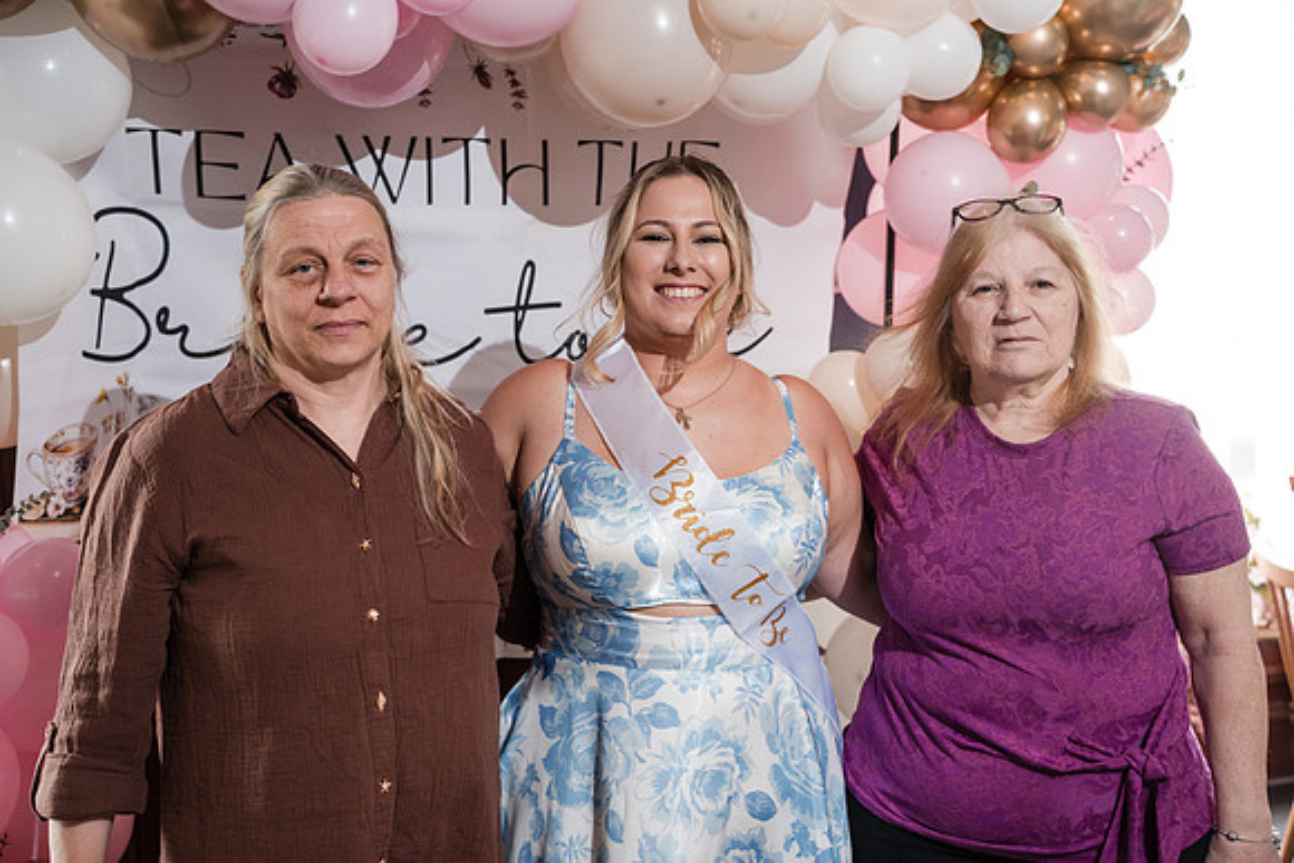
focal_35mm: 50
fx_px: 1798
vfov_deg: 27.0
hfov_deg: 39.6
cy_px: 432
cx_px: 647
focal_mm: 50
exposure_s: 1/250
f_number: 4
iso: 2000
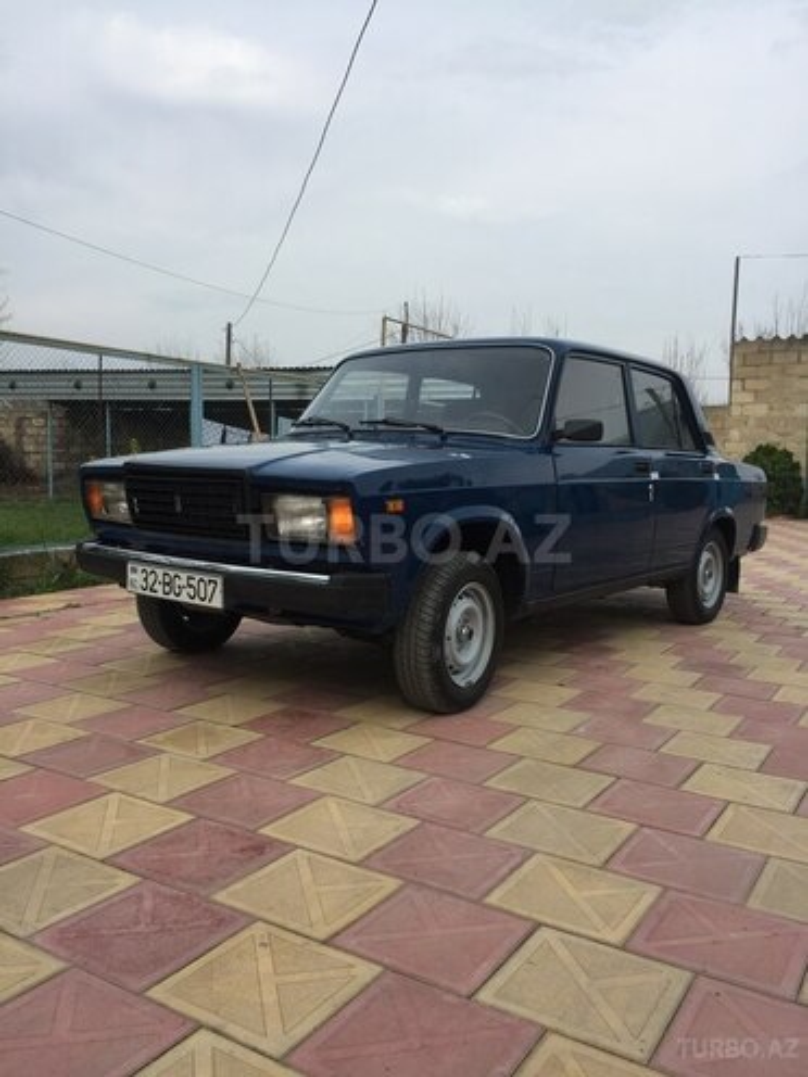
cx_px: 404
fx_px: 903
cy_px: 538
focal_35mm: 29
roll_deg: -2.3
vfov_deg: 61.7
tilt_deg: -2.8
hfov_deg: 48.2
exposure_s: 1/1464
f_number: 2.2
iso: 32
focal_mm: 4.15
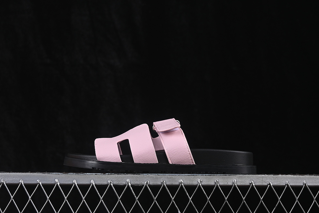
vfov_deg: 18.2
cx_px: 160
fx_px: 665
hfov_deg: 27.0
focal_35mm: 75
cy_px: 106
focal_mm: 50
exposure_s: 1/80
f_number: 8
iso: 160
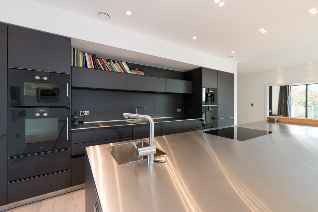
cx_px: 159
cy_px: 106
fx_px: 133
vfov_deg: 77.4
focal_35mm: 15
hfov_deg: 100.4
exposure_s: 1/3
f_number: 11
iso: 100
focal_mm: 15
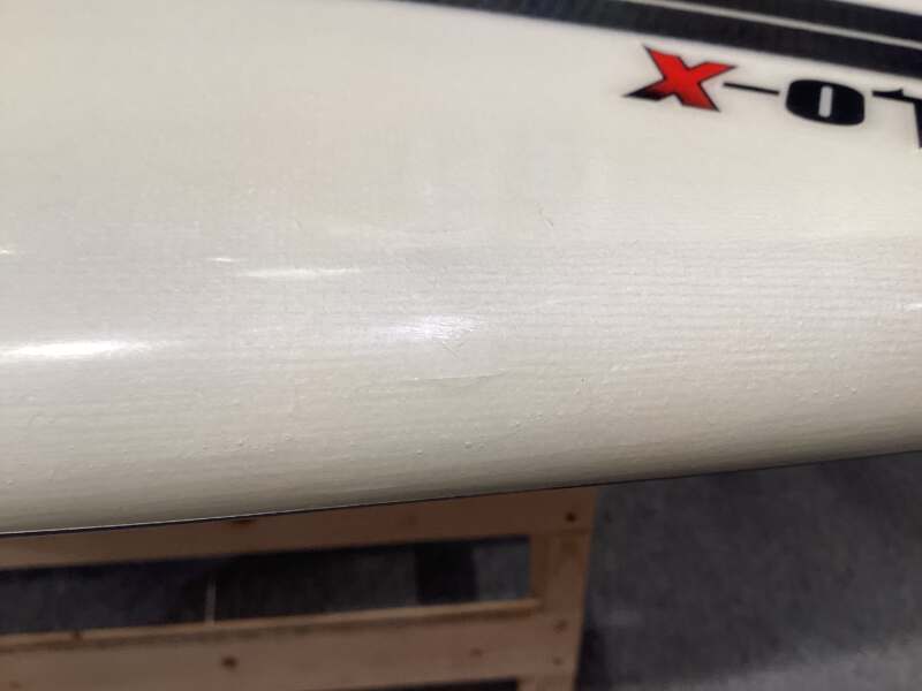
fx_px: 826
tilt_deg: -57.4
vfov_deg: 45.4
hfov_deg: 58.4
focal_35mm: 31
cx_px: 461
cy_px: 346
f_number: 2.4
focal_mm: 3.3
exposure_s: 1/60
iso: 50
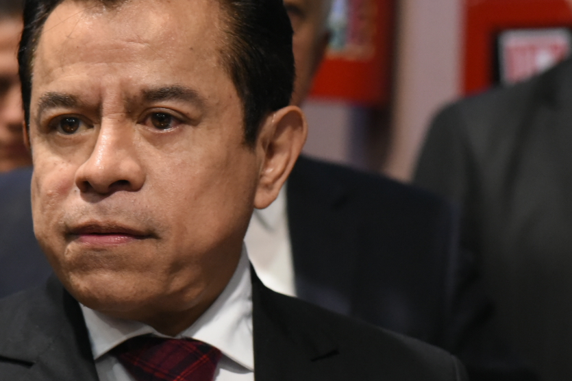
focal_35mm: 165
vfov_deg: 8.3
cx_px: 151
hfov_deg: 12.4
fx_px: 2620
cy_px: 205
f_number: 4.5
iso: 6400
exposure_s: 1/320
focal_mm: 85
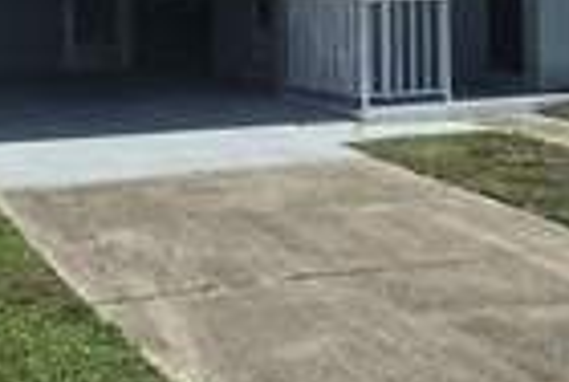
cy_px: -134
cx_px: 480
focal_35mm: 77
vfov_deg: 16.7
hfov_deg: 25.7
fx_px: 1220
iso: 50
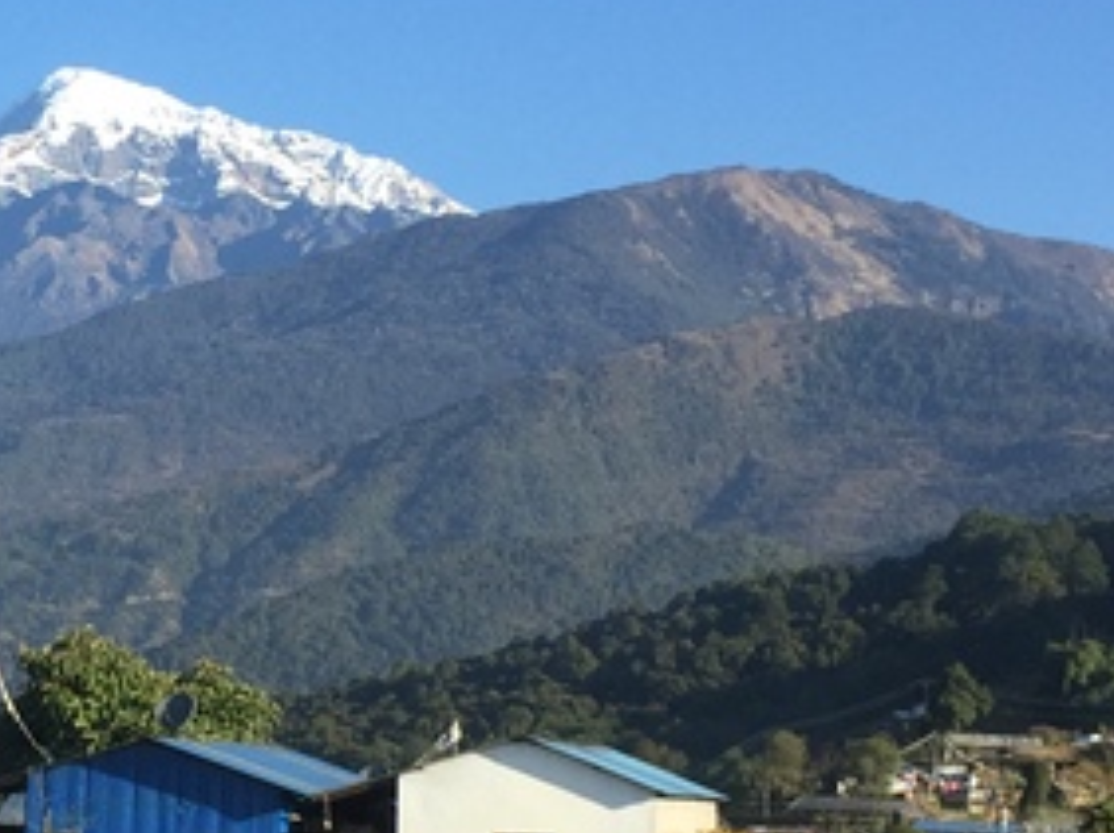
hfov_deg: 18.6
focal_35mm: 103
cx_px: -4
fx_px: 3312
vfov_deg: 14.3
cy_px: 541
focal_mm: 4.15
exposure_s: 1/1163
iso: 32
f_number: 2.2
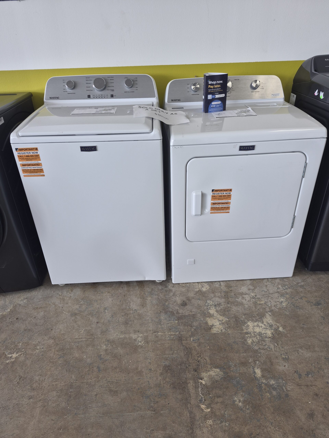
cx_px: 164
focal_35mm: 23
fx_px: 291
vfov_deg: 73.9
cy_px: 219
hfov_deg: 58.9
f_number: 1.8
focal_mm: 5.4
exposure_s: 1/60
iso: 25
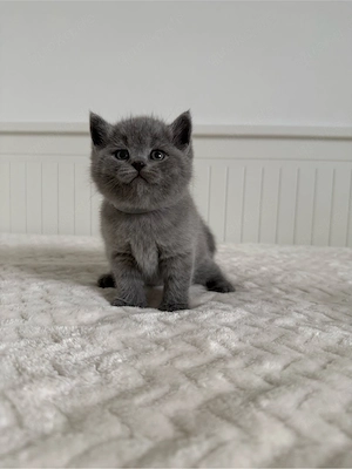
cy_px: 234
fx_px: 325
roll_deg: -1.7
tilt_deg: -5.6
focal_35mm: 24
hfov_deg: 56.8
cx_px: 176
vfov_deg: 71.6
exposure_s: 1/102
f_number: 1.78
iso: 200
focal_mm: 6.76
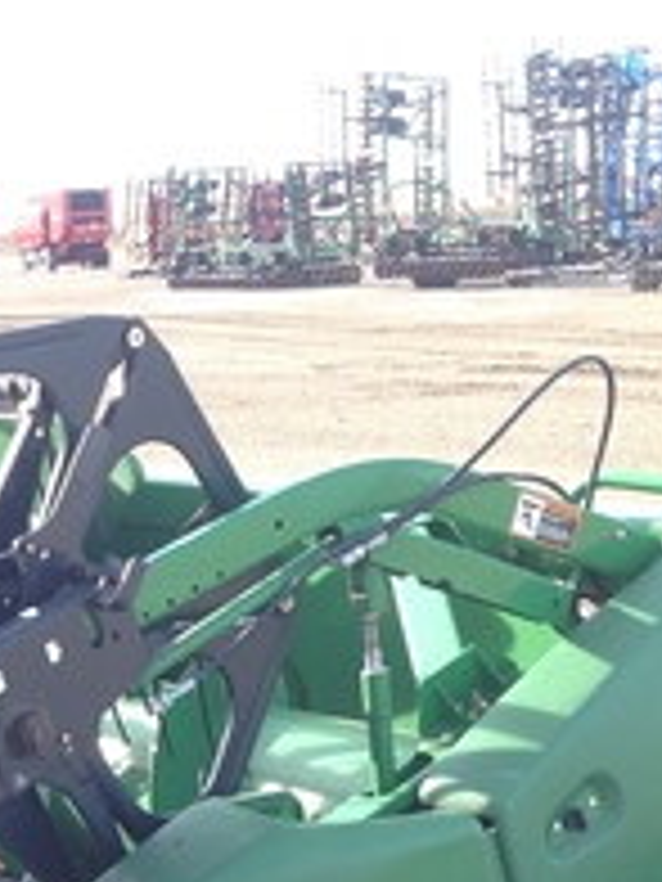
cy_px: 878
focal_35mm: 97
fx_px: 2473
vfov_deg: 19.7
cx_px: -95
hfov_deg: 14.8
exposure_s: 1/267
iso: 50
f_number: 2.4
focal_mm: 4.28
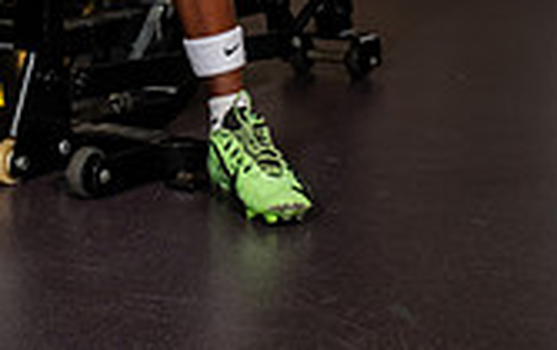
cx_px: 63
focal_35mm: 115
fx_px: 1749
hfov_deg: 17.8
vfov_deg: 10.4
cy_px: -383
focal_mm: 42
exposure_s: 1/250
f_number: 5.6
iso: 500
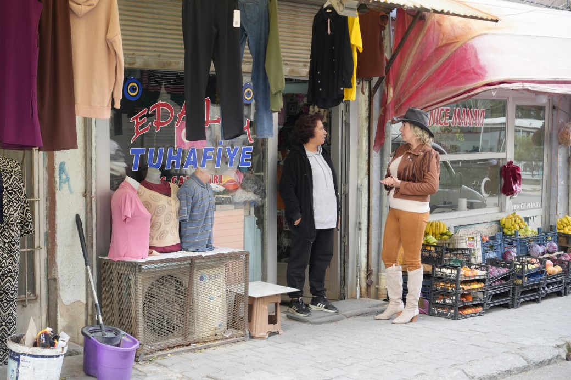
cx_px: 286
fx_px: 872
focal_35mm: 55
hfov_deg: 36.3
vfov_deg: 24.6
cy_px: 190
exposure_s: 1/160
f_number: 4
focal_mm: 55
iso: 400
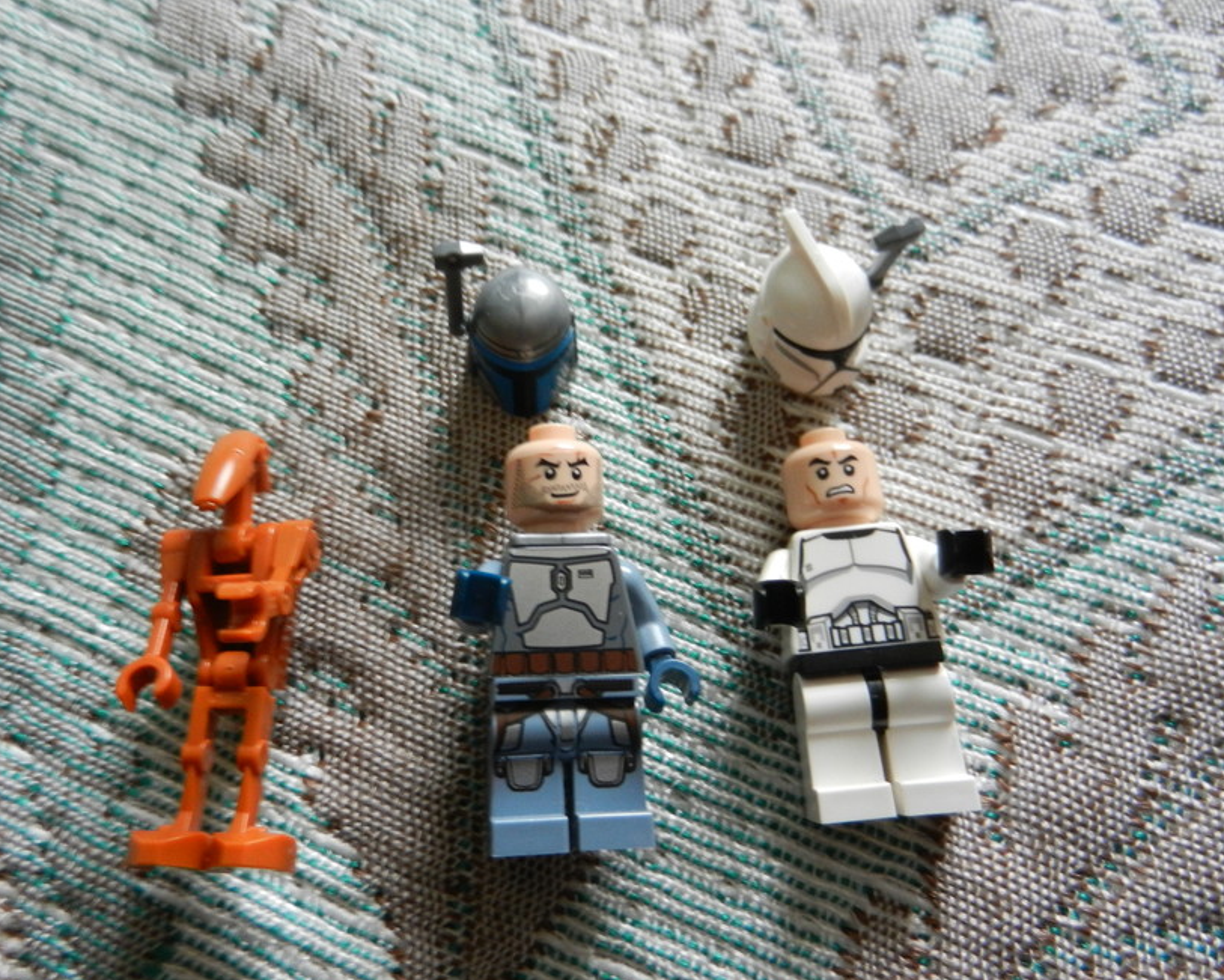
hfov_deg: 63.9
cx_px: 553
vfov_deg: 53.2
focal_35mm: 27
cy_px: 496
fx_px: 978
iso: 400
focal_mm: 4.5
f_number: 3.5
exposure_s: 1/6
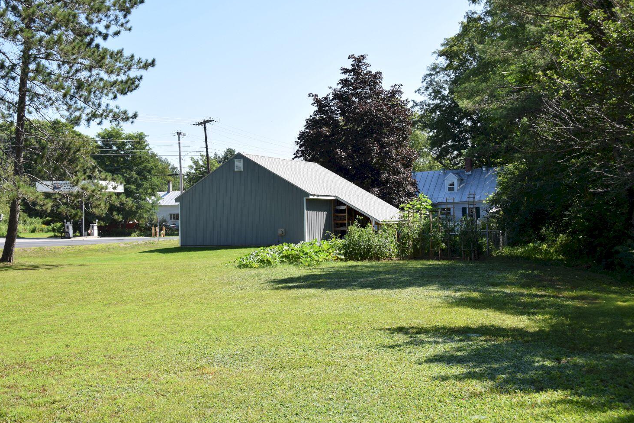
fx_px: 757
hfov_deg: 45.4
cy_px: 212
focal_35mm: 43
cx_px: 315
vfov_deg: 31.2
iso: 200
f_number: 9
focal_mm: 28
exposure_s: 1/320
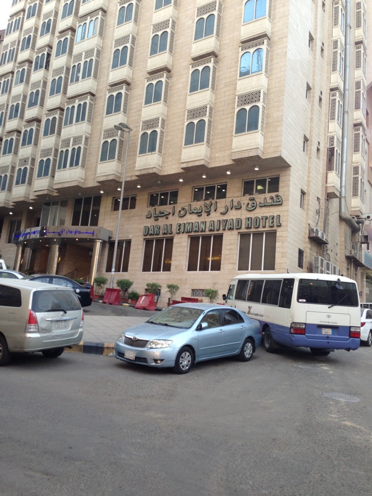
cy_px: 248
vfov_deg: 55.4
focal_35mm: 33
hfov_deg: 42.9
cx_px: 186
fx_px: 473
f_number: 2.4
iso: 50
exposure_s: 1/60
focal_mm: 4.13
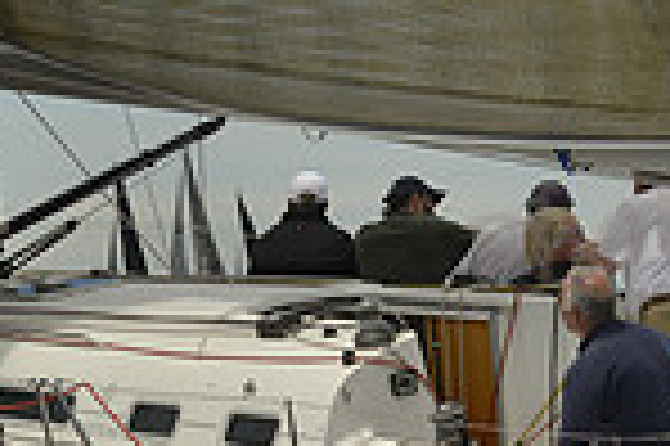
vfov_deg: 5.0
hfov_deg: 7.5
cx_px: 234
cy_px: 489
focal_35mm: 273
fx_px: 5075
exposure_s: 1/1600
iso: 280
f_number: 9
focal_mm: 70
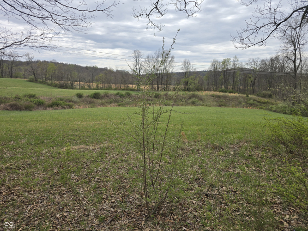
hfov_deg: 73.9
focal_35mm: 23
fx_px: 205
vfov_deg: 58.9
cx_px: 154
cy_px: 116
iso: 12
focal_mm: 6.3
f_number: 1.7
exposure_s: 1/662
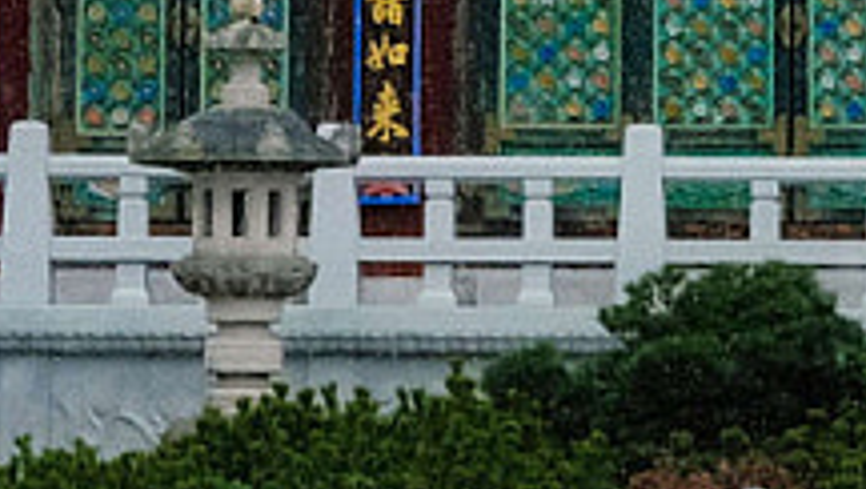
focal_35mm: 411
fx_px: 9447
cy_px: -581
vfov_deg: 2.9
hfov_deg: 5.2
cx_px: 1503
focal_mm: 35
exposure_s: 1/250
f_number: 7.1
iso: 250
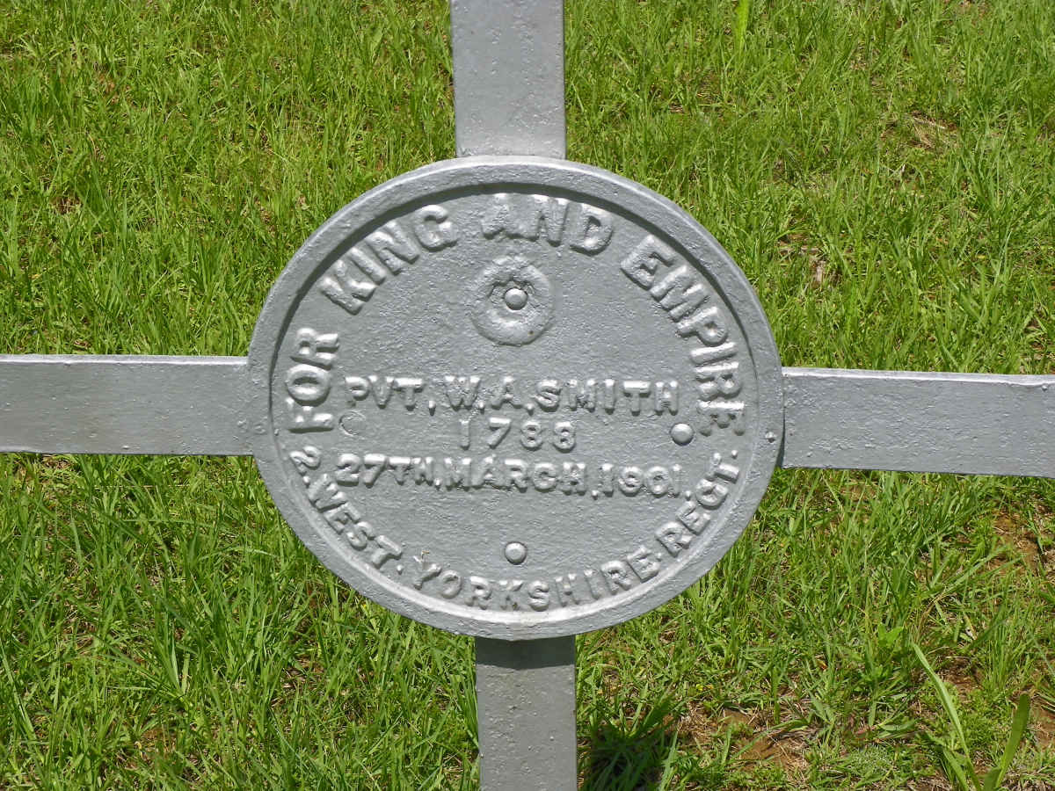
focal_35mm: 90
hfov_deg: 21.8
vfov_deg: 16.4
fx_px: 2743
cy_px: 396
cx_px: 528
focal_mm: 16
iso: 64
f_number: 5.6
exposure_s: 1/320
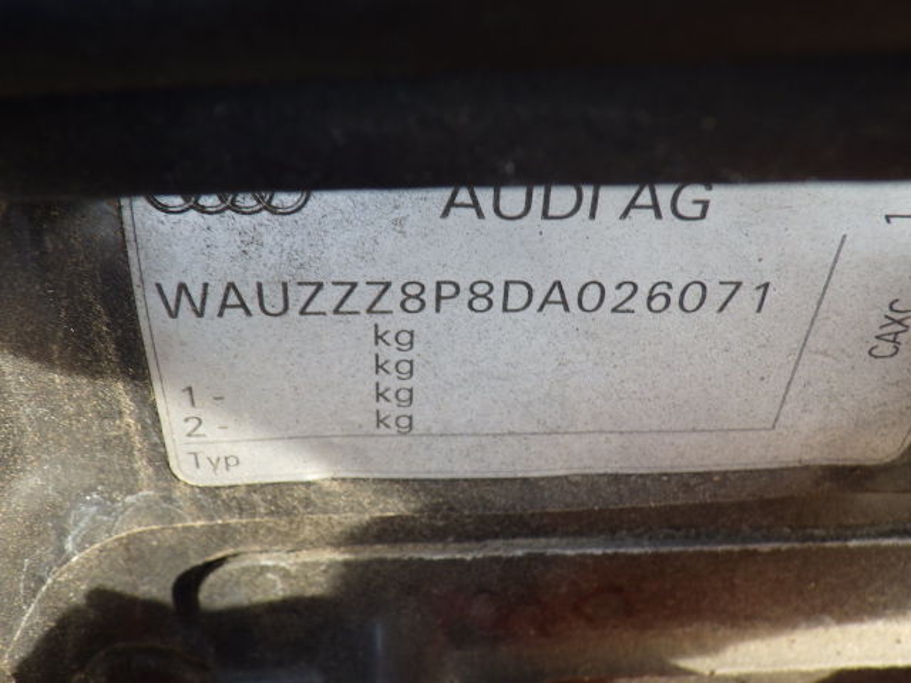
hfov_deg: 54.0
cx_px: 456
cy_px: 342
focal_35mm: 34
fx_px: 895
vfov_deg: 41.8
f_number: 3.8
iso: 125
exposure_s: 1/50
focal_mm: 6.1
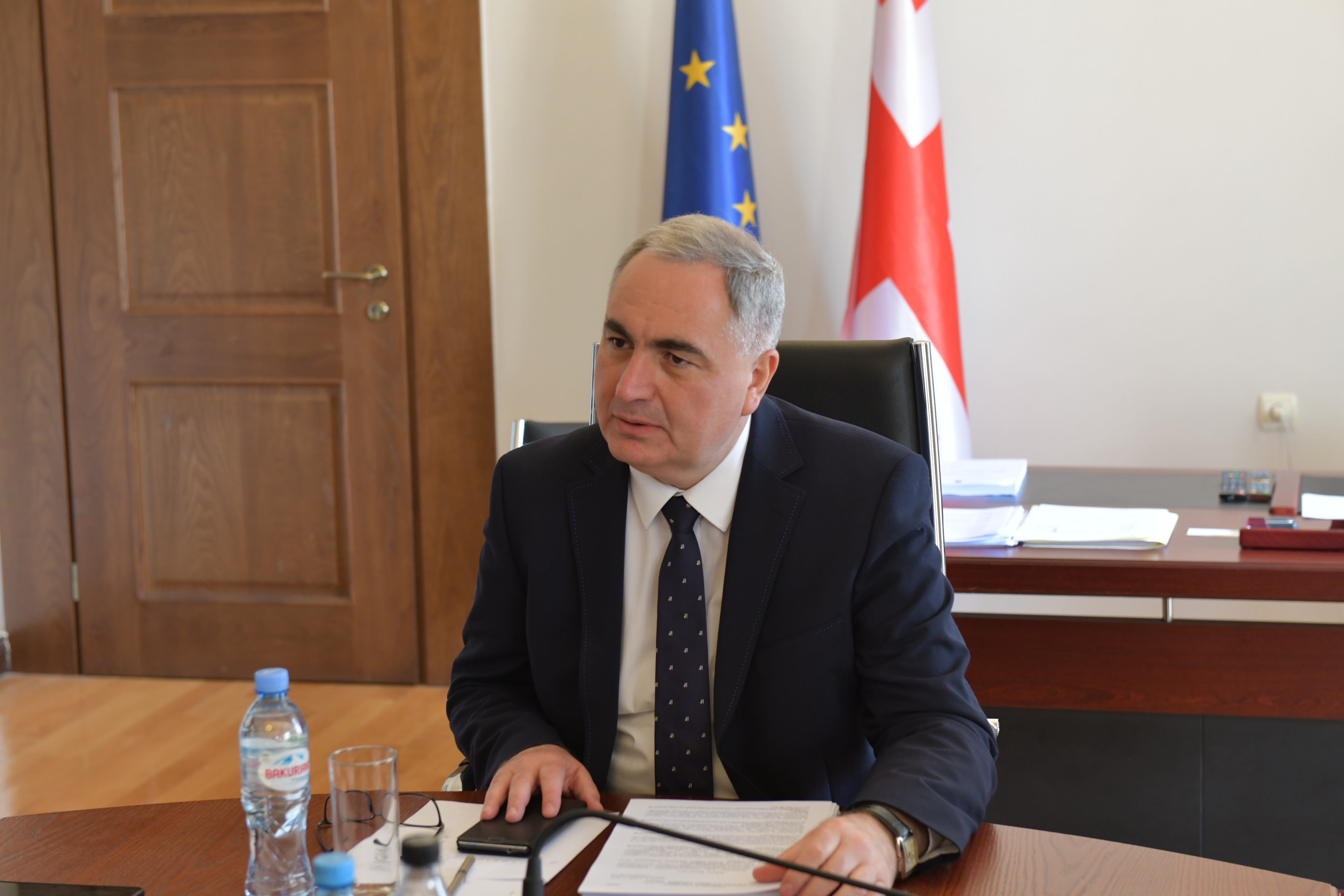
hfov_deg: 28.8
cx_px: 672
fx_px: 2613
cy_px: 448
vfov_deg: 19.5
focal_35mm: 70
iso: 1250
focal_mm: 70
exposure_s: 1/100
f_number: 5.6
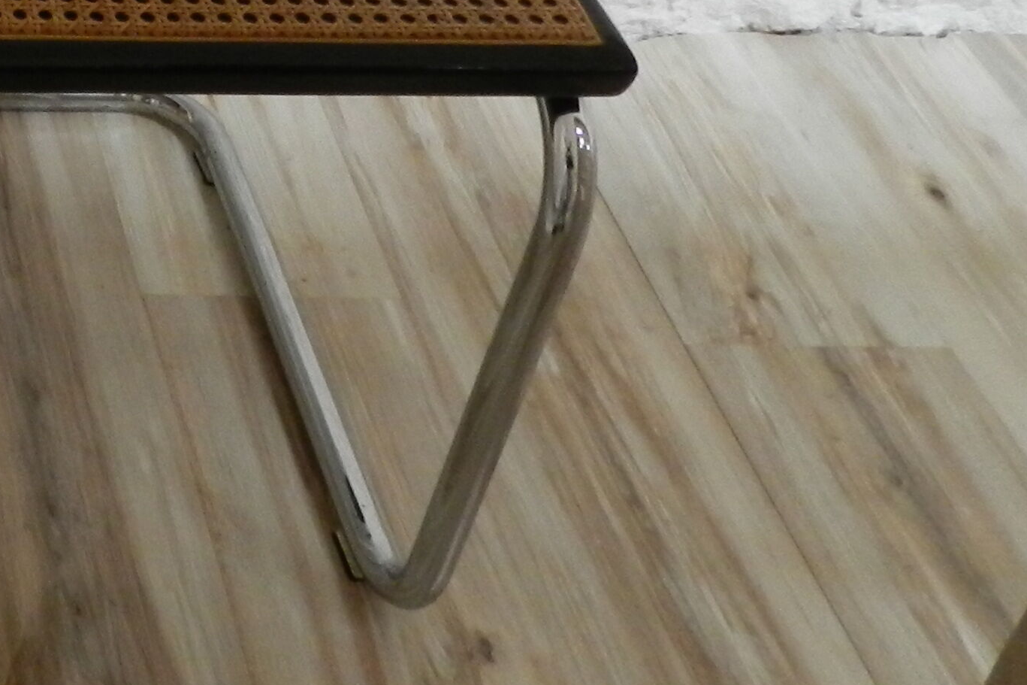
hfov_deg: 24.8
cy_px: -150
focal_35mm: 70
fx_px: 1997
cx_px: -331
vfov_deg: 18.4
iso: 400
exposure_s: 1/25
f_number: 3.4
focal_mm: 4
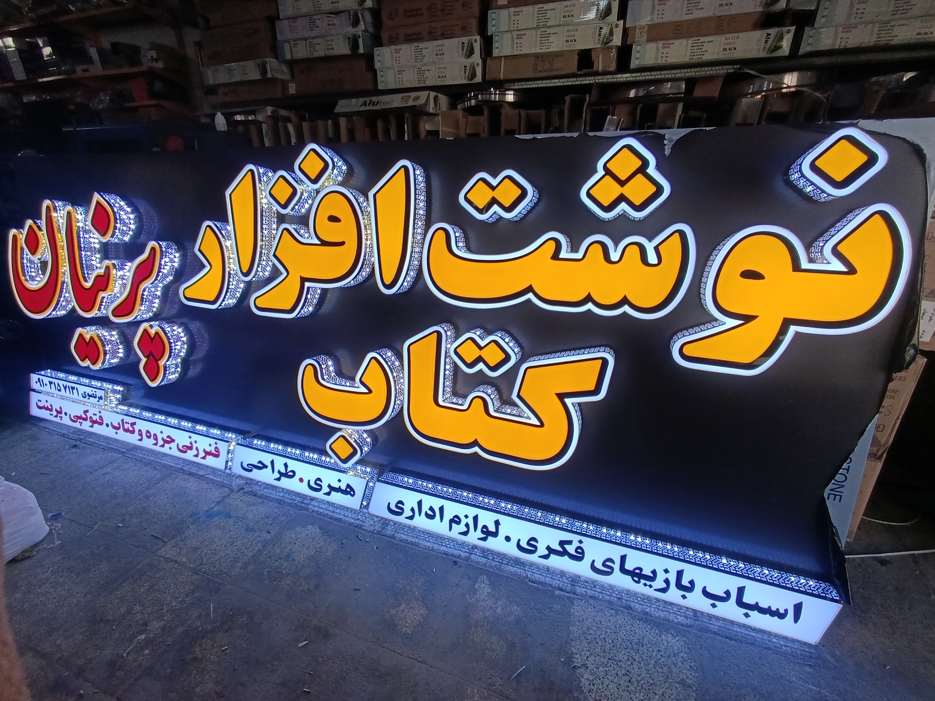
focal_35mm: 16
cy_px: 350
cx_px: 468
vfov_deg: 78.1
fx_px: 432
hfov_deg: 94.5
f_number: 2.2
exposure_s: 1/239
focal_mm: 1.65
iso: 50
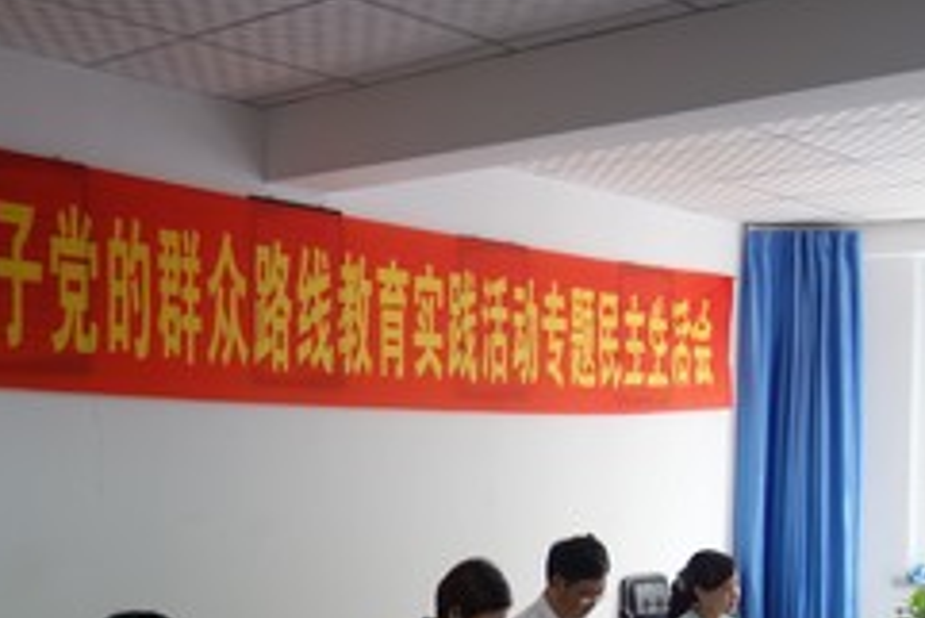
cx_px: 449
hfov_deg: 34.5
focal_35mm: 58
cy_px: 562
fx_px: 1491
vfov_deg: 22.8
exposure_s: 1/40
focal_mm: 10.4
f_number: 1.8
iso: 125
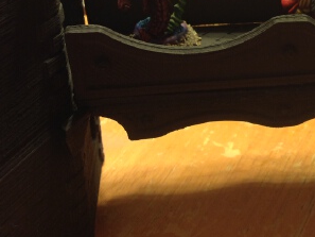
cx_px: 265
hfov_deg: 29.8
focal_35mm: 63
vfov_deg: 22.8
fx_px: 574
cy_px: 28
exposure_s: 1/15
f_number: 2.4
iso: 80
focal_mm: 4.28
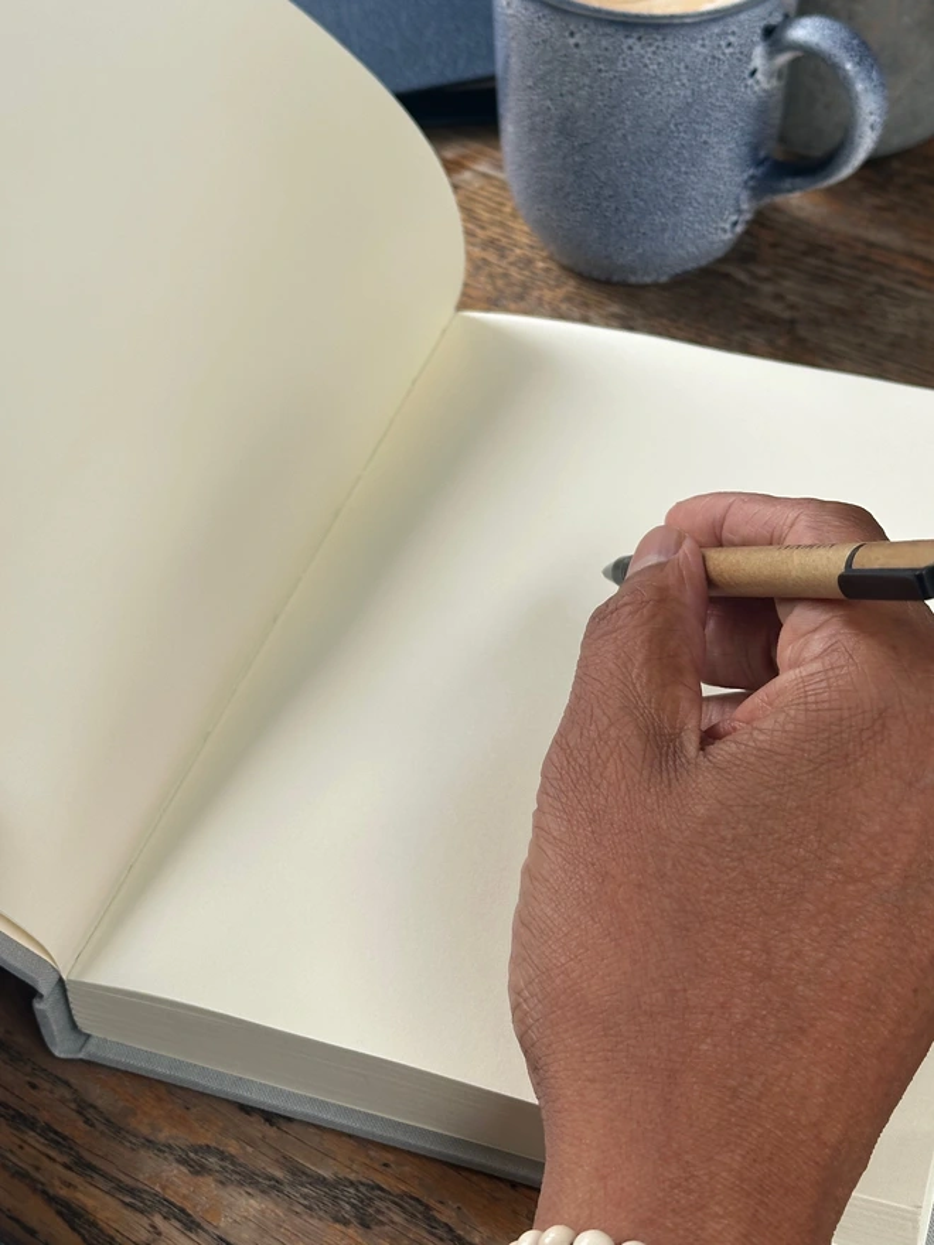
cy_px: 622
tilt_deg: -41.9
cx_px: 467
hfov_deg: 30.3
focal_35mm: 48
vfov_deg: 39.7
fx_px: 1727
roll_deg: +1.8
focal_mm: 6.86
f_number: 1.78
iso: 50
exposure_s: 1/140
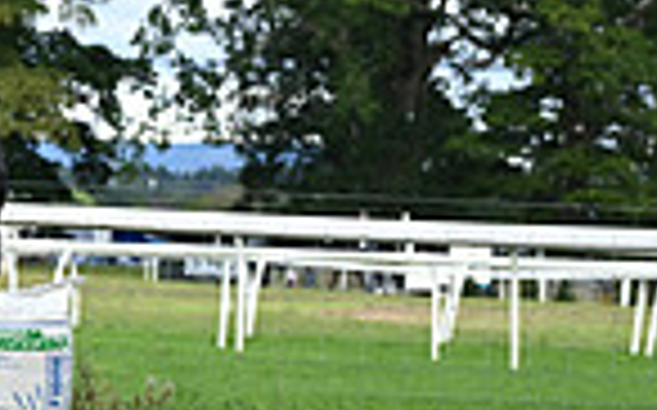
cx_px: -608
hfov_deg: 8.0
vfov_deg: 5.2
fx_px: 4491
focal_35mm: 251
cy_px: -25
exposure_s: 1/1250
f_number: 4.5
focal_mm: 62
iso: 450
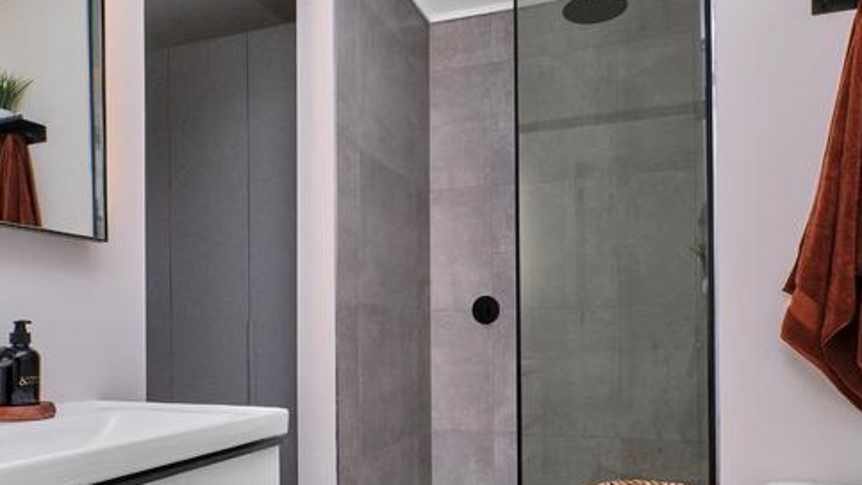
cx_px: 450
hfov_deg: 71.9
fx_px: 594
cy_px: 338
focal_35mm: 26
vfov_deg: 43.5
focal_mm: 10
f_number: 10
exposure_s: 1/200
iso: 800
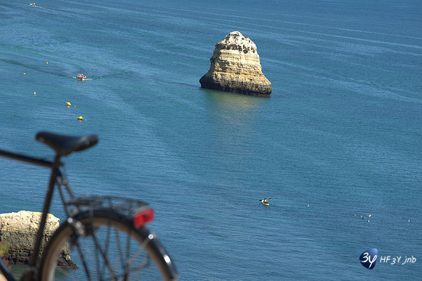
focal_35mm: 200
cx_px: 211
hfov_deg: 10.3
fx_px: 2345
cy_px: 140
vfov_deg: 6.9
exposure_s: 1/400
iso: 200
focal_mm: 200
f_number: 10
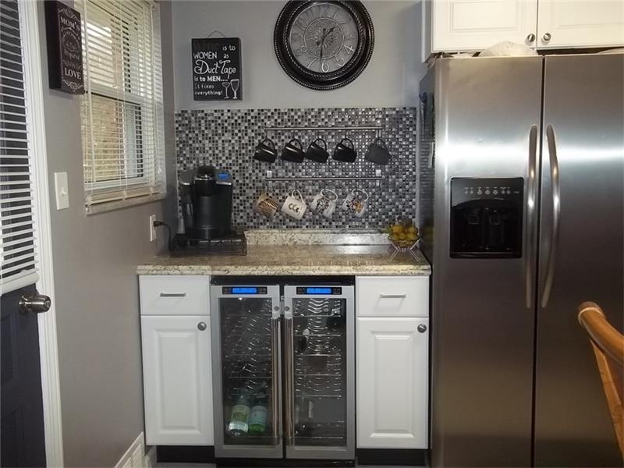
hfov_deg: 56.8
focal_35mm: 32
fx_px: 577
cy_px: 234
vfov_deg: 44.2
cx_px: 312
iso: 160
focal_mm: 5.7
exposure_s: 1/30
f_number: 2.9
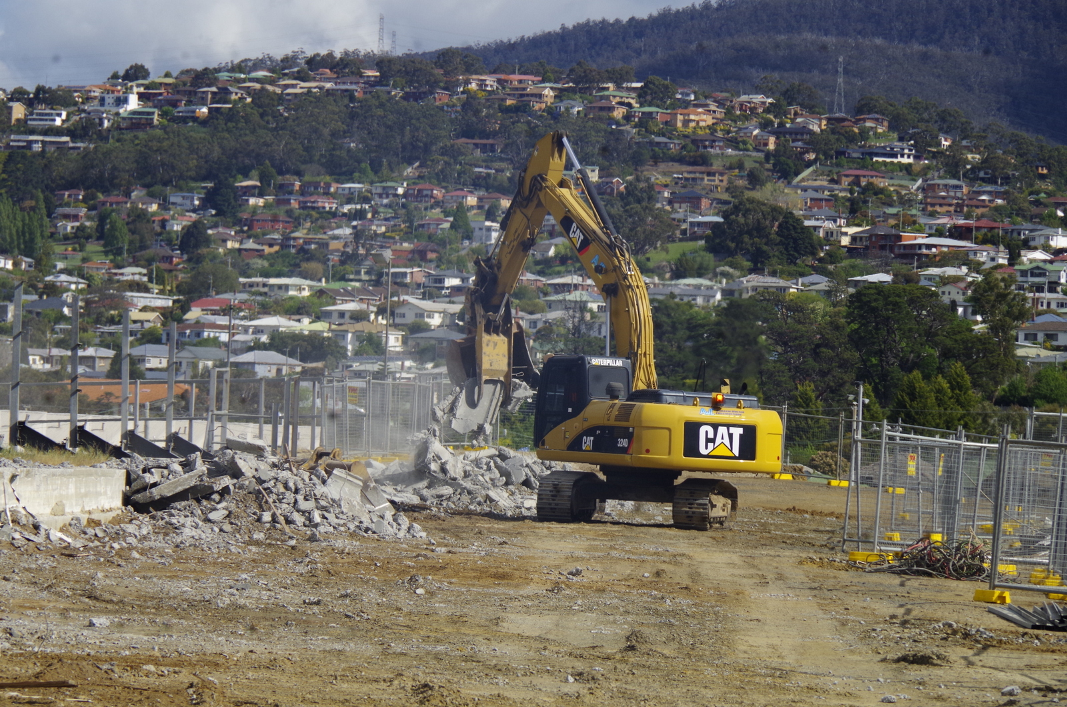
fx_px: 5975
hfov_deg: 10.2
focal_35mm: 202
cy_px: 354
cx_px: 534
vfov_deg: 6.8
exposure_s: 1/250
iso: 400
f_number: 11
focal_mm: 135
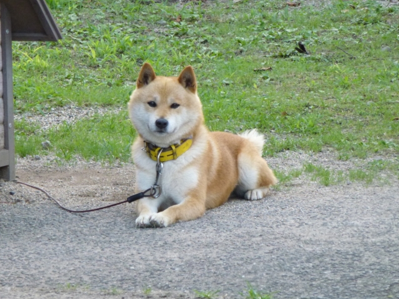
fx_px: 3389
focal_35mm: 294
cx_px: 199
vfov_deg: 5.1
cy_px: 150
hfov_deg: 6.7
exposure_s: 1/100
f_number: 5.6
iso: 400
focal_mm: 47.7
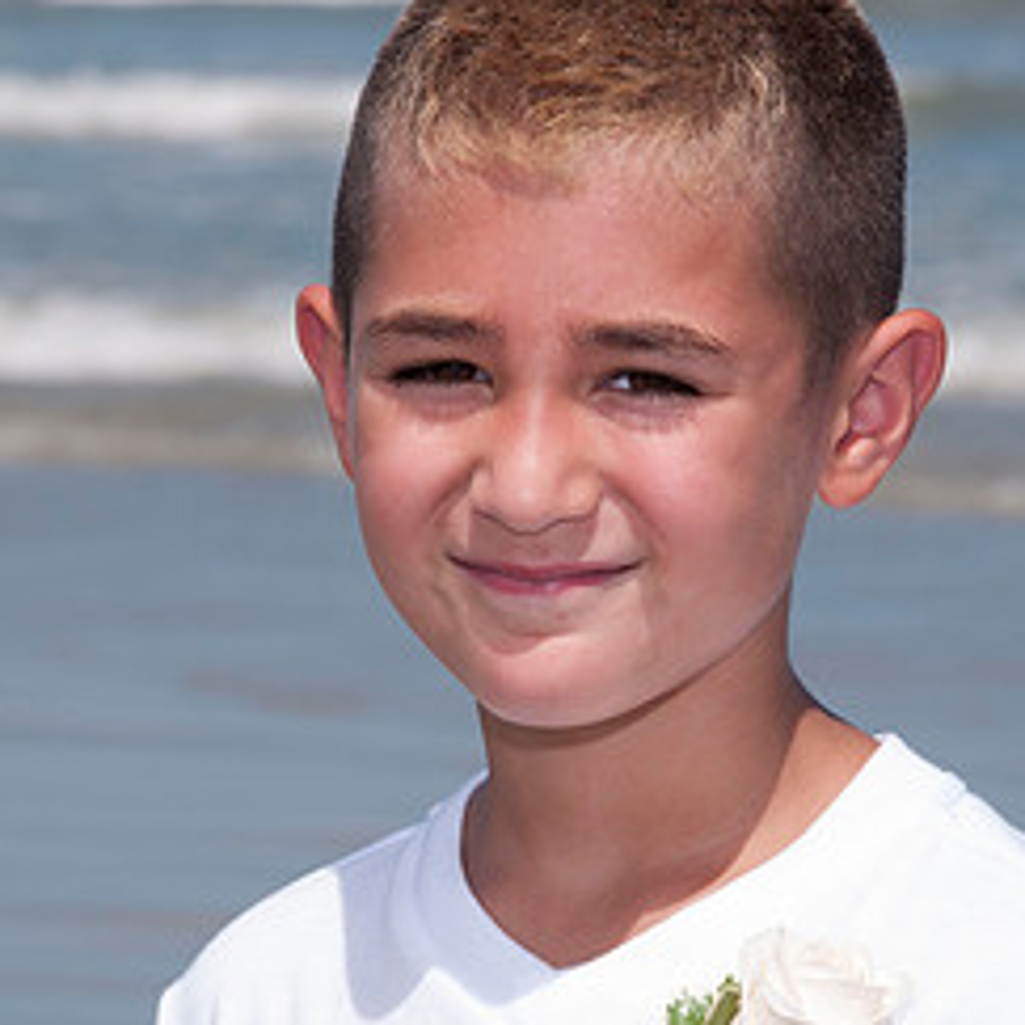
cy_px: 696
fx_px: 8308
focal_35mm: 248
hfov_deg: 7.1
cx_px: 559
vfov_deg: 7.1
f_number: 11
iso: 100
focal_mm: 105
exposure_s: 1/250
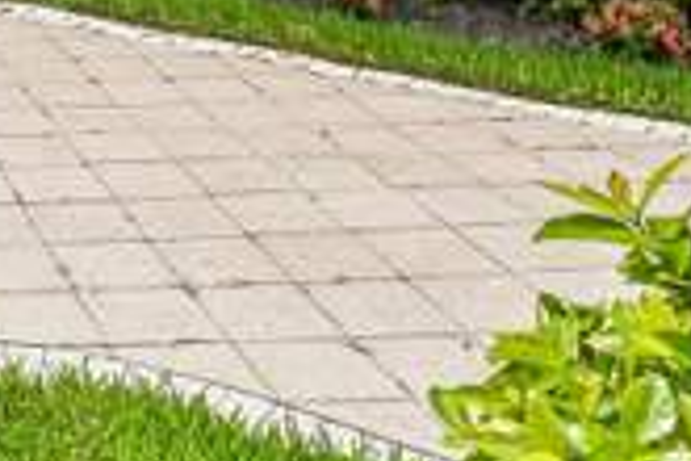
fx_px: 1305
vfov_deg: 16.9
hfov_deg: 24.8
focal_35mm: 68
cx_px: -260
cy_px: -339
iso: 2500
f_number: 11
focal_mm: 14
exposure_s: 1/6400
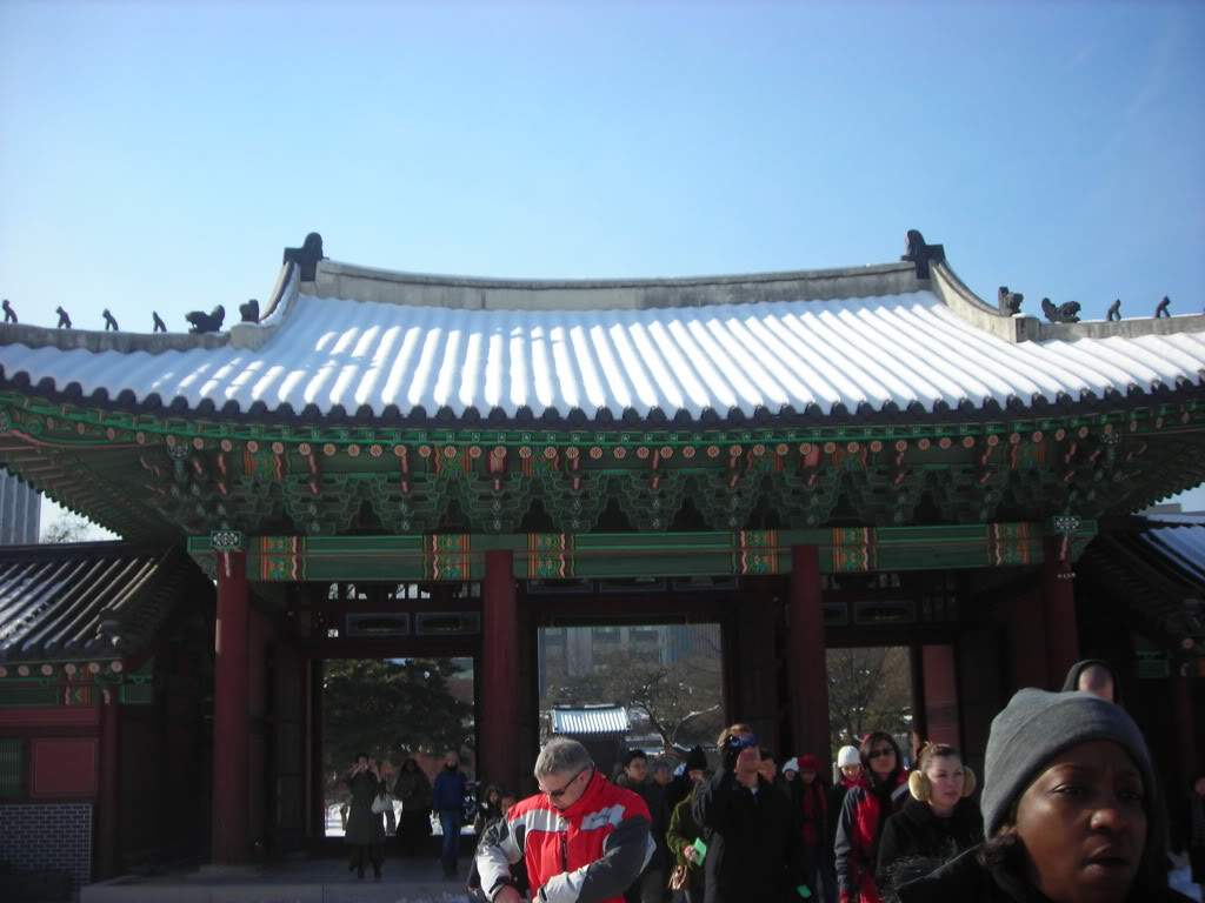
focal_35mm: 38
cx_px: 602
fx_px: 1323
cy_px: 452
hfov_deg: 49.0
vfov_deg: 37.7
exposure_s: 1/158
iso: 50
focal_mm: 6.3
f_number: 6.4
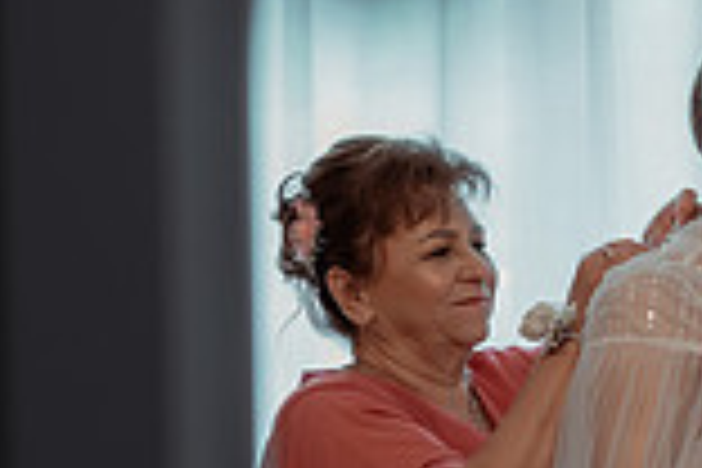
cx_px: 441
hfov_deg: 6.5
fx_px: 6181
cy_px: 446
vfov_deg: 4.3
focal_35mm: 317
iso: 1600
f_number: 3.5
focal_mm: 85
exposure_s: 1/250
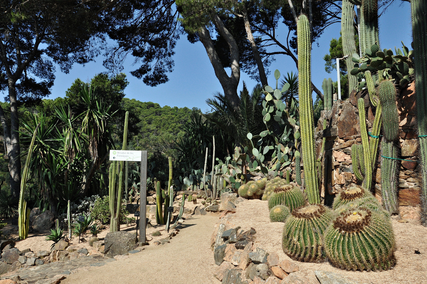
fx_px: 320
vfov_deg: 47.8
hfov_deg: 67.4
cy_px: 142
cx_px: 214
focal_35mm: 27
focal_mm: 18
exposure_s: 1/640
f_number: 13
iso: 500
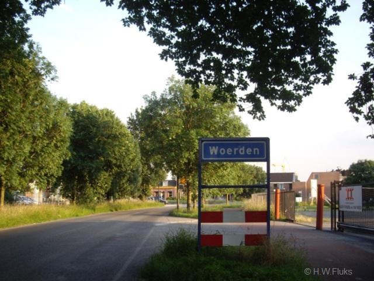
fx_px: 411
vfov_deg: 37.7
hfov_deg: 49.0
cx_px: 187
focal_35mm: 38
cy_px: 140
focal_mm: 7.9
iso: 100
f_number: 2.8
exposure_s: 1/160
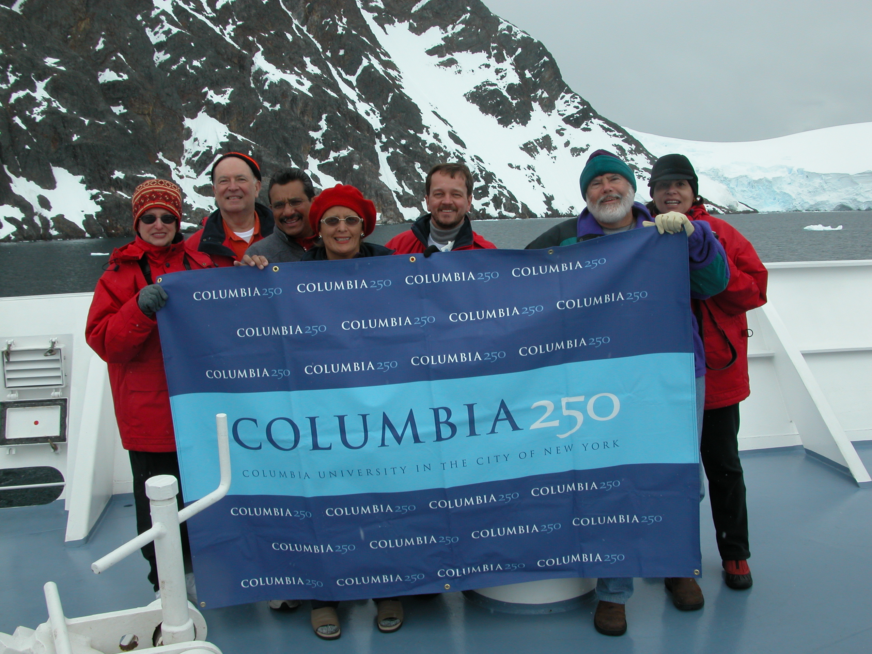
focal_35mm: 35
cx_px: 436
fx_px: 882
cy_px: 327
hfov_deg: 52.6
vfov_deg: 40.7
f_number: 6.3
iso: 100
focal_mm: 8.9
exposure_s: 1/281
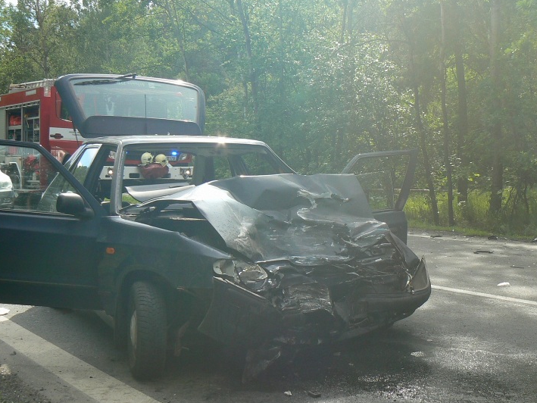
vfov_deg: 28.0
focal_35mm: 52
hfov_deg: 36.7
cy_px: 187
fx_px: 807
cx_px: 306
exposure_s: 1/250
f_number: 5.6
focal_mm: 6
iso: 80
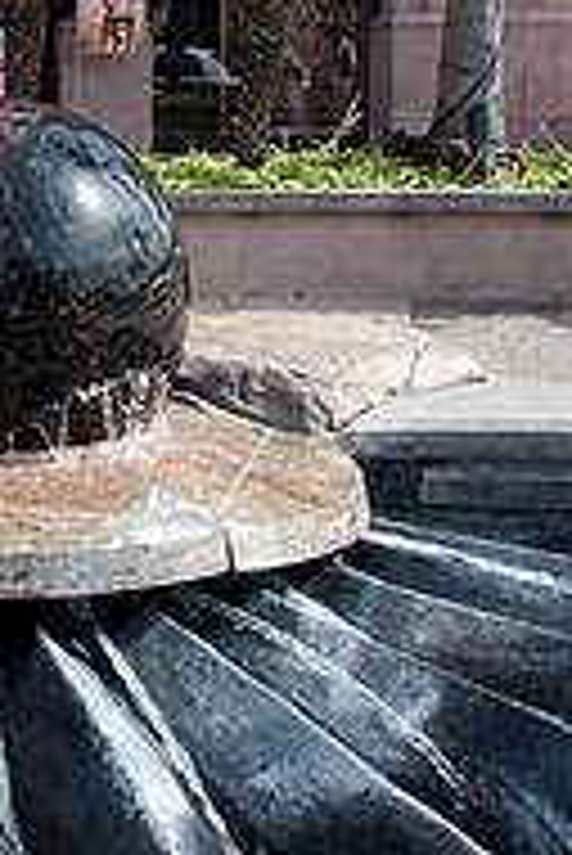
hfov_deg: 17.1
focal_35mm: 78
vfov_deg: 25.9
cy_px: 320
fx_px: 1855
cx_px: -11
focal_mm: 22
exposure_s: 1/250
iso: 200
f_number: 8
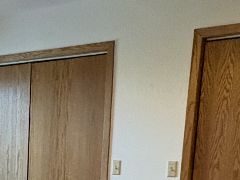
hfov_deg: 21.7
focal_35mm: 82
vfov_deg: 16.7
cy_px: 252
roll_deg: +0.0
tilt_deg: -11.1
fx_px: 569
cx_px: -64
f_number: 2.2
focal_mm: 2.22
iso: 400
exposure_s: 1/60
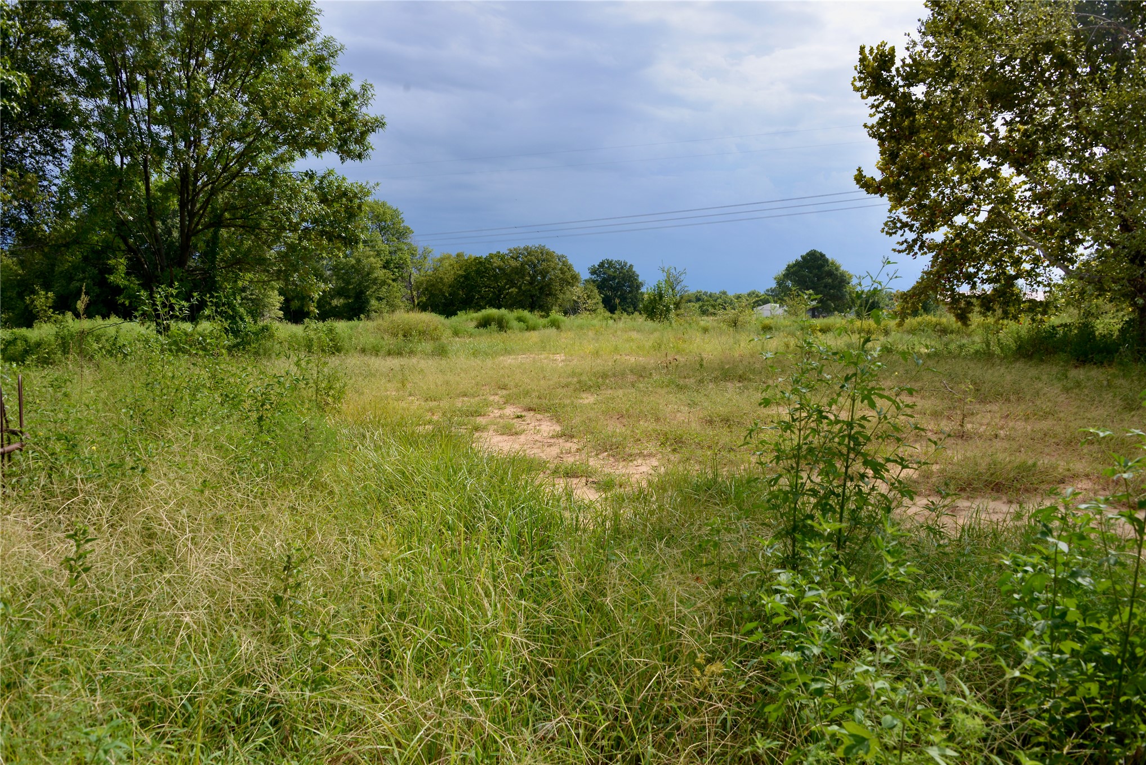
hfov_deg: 65.5
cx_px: 573
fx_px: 892
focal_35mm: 28
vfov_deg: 46.4
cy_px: 382
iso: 320
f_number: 10
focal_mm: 28
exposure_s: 1/400
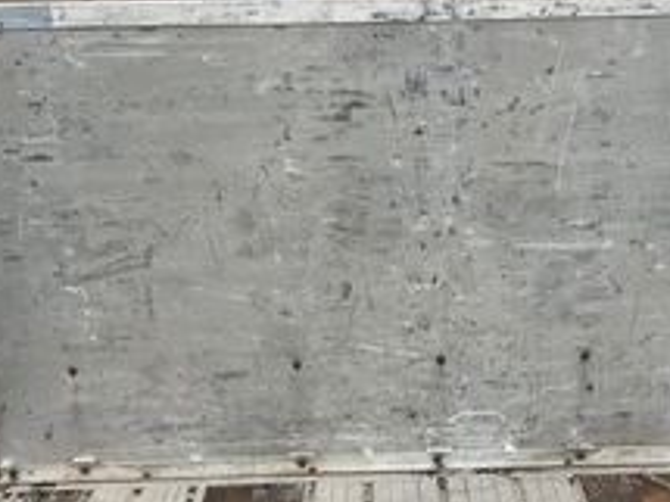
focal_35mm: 54
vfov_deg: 26.9
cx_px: 402
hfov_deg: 35.4
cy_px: 334
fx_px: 1045
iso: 25
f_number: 1.8
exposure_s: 1/1912
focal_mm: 3
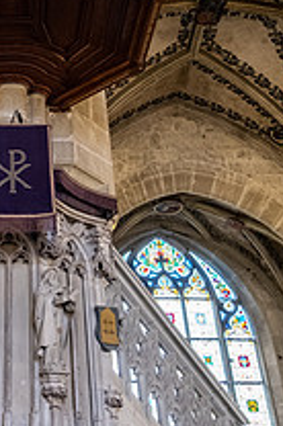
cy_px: 70
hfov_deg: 24.9
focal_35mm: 52
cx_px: 10
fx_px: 615
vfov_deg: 36.6
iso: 1600
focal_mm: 16
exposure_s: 1/35
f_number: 2.8
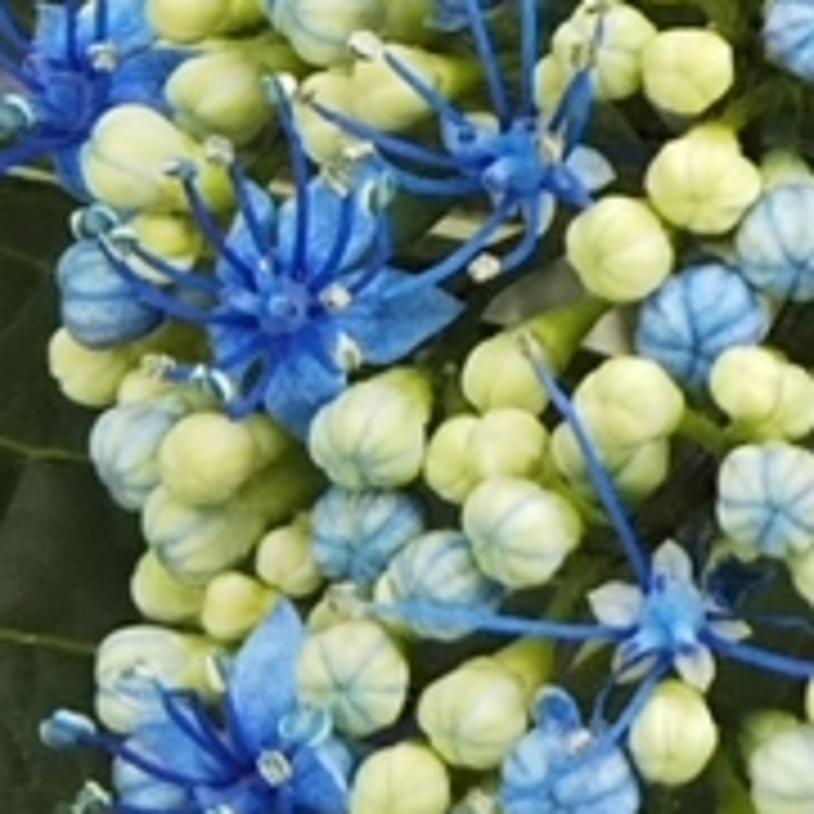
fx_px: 4682
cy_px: -72
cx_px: 1853
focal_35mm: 176
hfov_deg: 9.1
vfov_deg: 9.8
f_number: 2.2
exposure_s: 1/186
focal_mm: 4
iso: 20
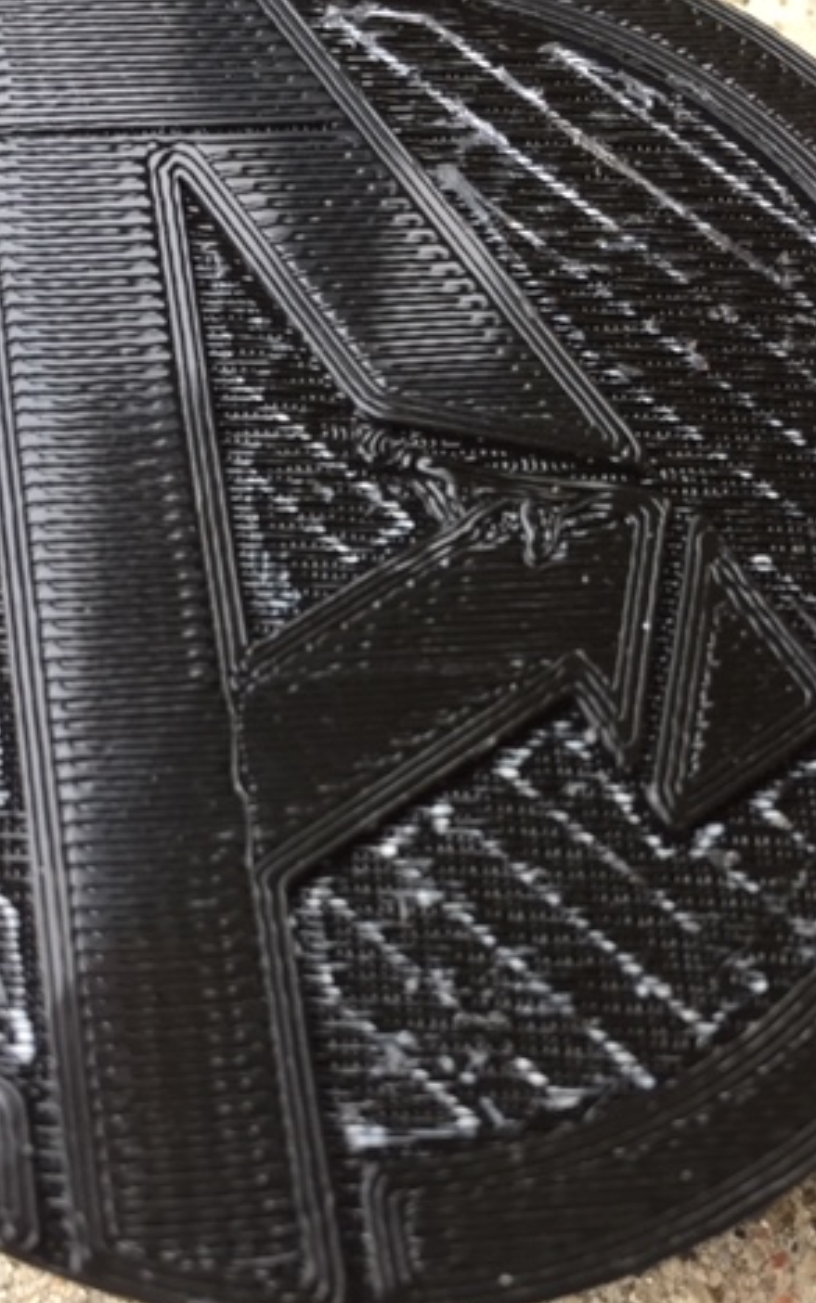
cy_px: 652
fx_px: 1493
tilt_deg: -70.3
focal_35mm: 42
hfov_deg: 30.6
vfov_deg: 47.2
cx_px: 376
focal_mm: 4.15
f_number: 2.2
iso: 64
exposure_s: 1/30
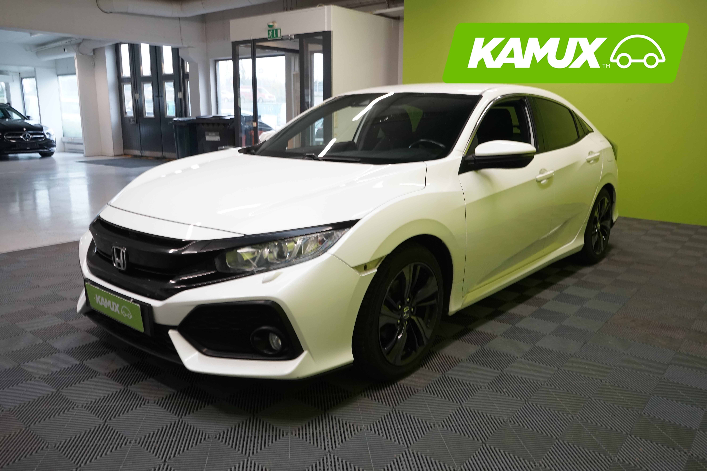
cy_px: 236
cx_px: 354
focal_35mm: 28
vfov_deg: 46.4
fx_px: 550
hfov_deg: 65.5
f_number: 7.1
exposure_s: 1/30
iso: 1600
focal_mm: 28
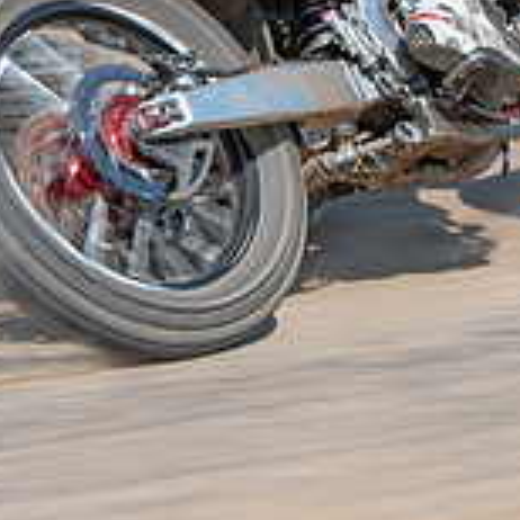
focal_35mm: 362
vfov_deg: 4.8
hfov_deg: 4.8
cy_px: -146
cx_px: 420
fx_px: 6152
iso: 100
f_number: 8
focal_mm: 95
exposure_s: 1/160
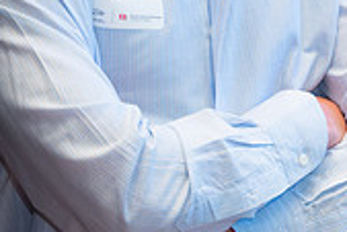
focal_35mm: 268
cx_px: 558
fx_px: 2585
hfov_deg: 7.5
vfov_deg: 5.1
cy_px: -73
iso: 2000
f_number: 2.8
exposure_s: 1/125
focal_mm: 72
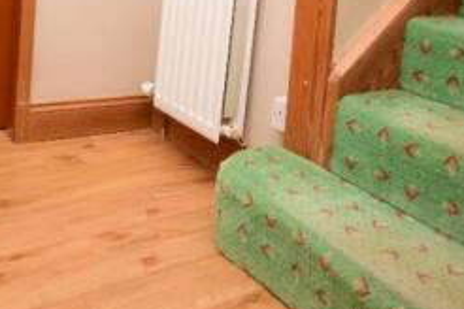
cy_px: -5
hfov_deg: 48.0
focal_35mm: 40
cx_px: 176
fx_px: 516
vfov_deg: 30.8
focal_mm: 10
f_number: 4
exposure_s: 1/60
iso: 100
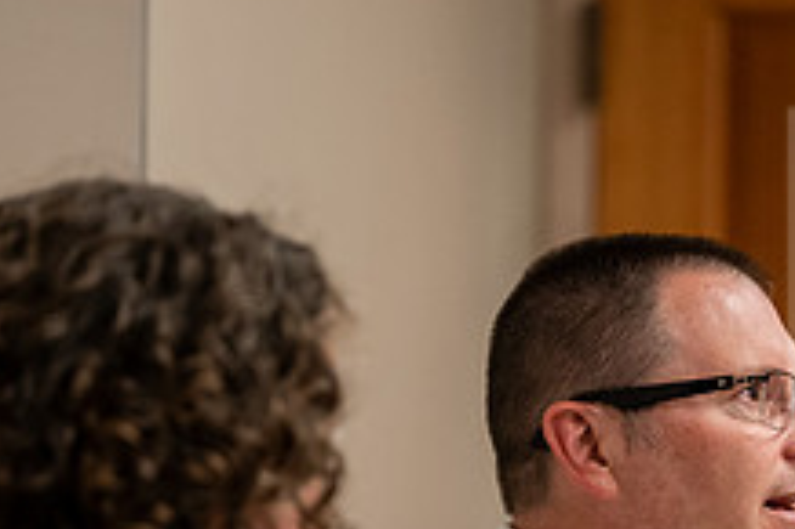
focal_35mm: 306
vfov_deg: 4.5
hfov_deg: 6.7
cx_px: 678
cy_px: 549
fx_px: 6752
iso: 2000
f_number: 2.8
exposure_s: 1/200
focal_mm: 115
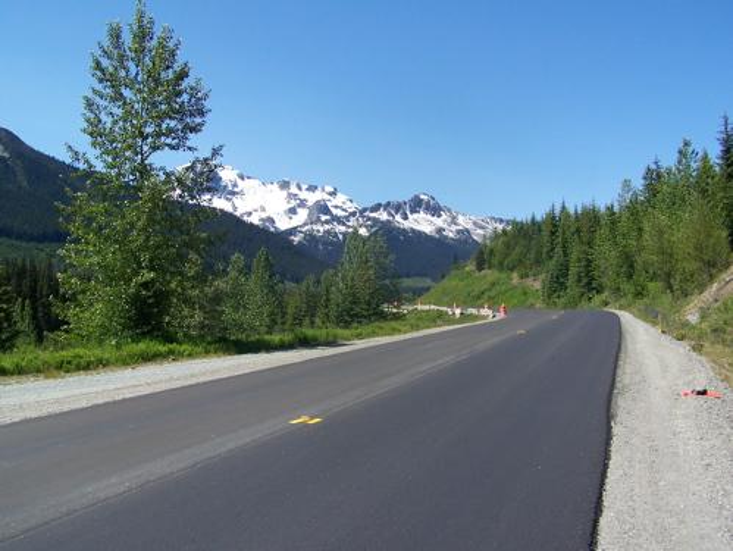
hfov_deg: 48.9
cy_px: 276
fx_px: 805
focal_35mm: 38
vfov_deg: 37.8
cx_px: 366
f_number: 4
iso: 80
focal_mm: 6.3
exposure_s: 1/640
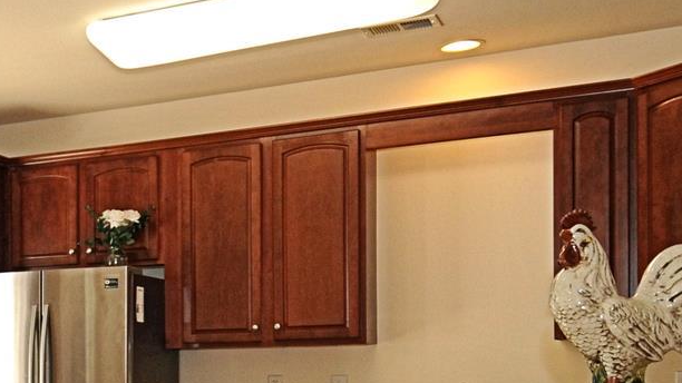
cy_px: 380
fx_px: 1139
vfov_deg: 18.6
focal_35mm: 63
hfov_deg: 28.5
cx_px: -156
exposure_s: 1/50
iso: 400
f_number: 5
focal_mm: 12
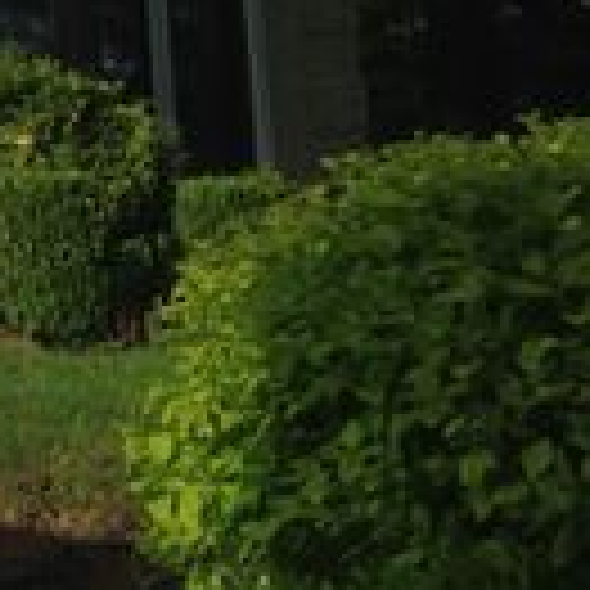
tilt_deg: +10.2
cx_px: -504
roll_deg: +1.2
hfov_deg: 11.9
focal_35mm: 134
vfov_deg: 12.6
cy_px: -158
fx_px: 2584
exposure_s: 1/1642
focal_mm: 4.12
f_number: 2.4
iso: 50
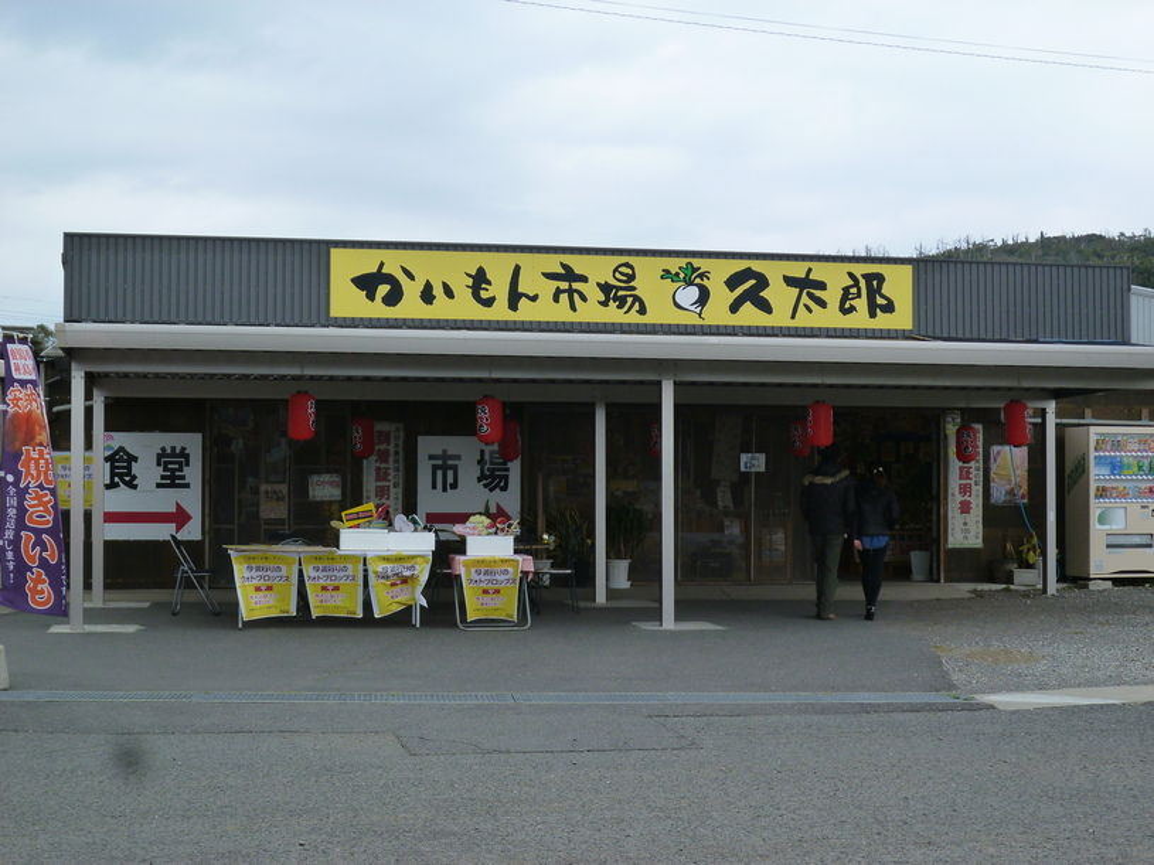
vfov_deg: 25.7
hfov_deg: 33.8
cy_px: 432
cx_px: 577
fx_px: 1900
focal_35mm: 57
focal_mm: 10.1
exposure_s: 1/400
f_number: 4.4
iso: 125
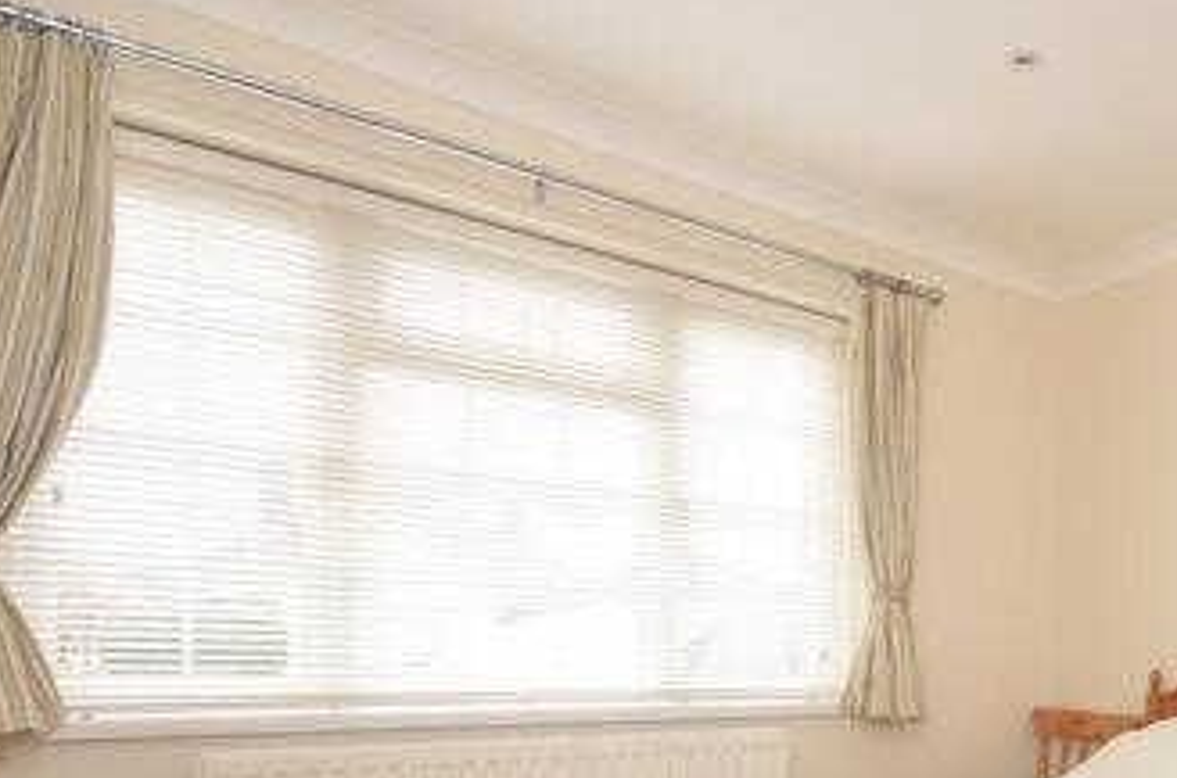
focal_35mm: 30
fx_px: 978
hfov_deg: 55.7
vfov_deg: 41.1
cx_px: 1005
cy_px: 649
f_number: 8
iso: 640
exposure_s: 1/20
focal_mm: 10
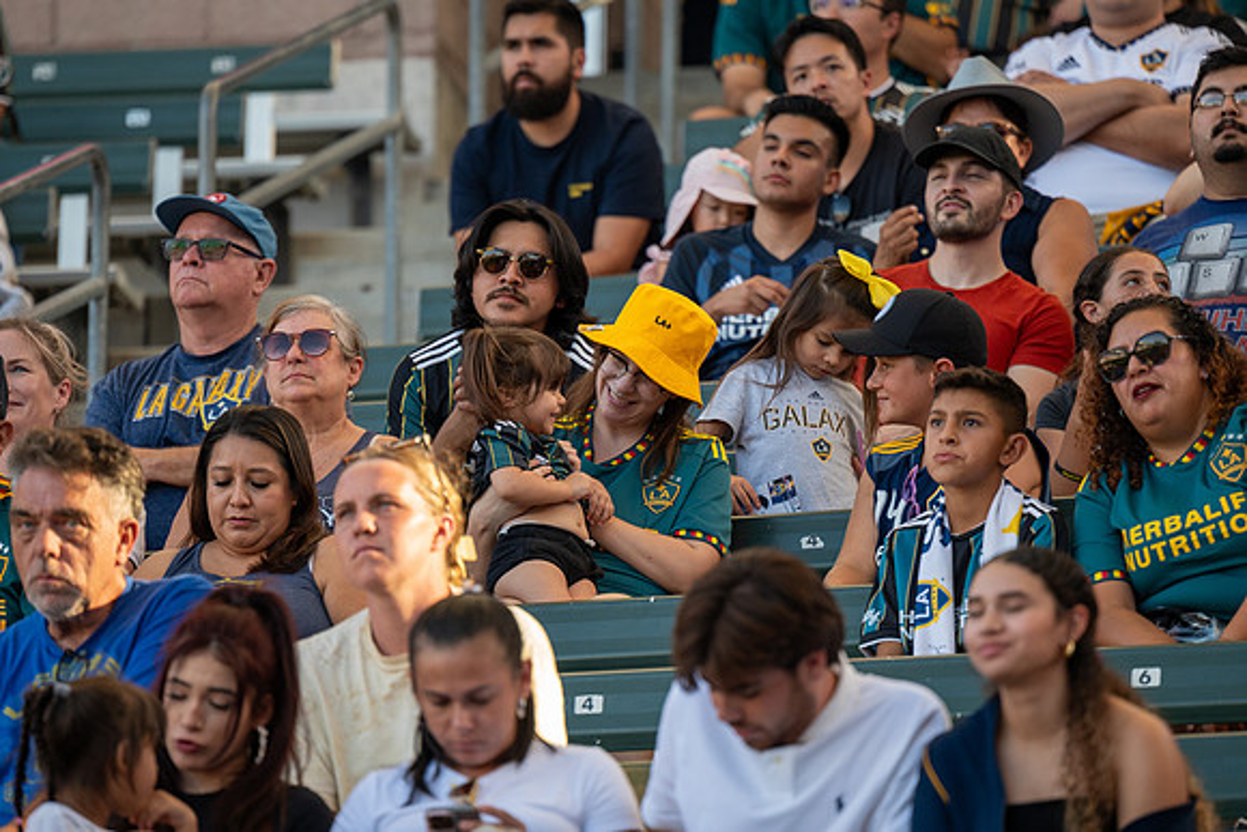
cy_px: 416
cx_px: 624
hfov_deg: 6.5
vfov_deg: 4.3
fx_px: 10996
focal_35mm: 317
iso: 560
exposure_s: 1/1000
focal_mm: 200
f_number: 2.8
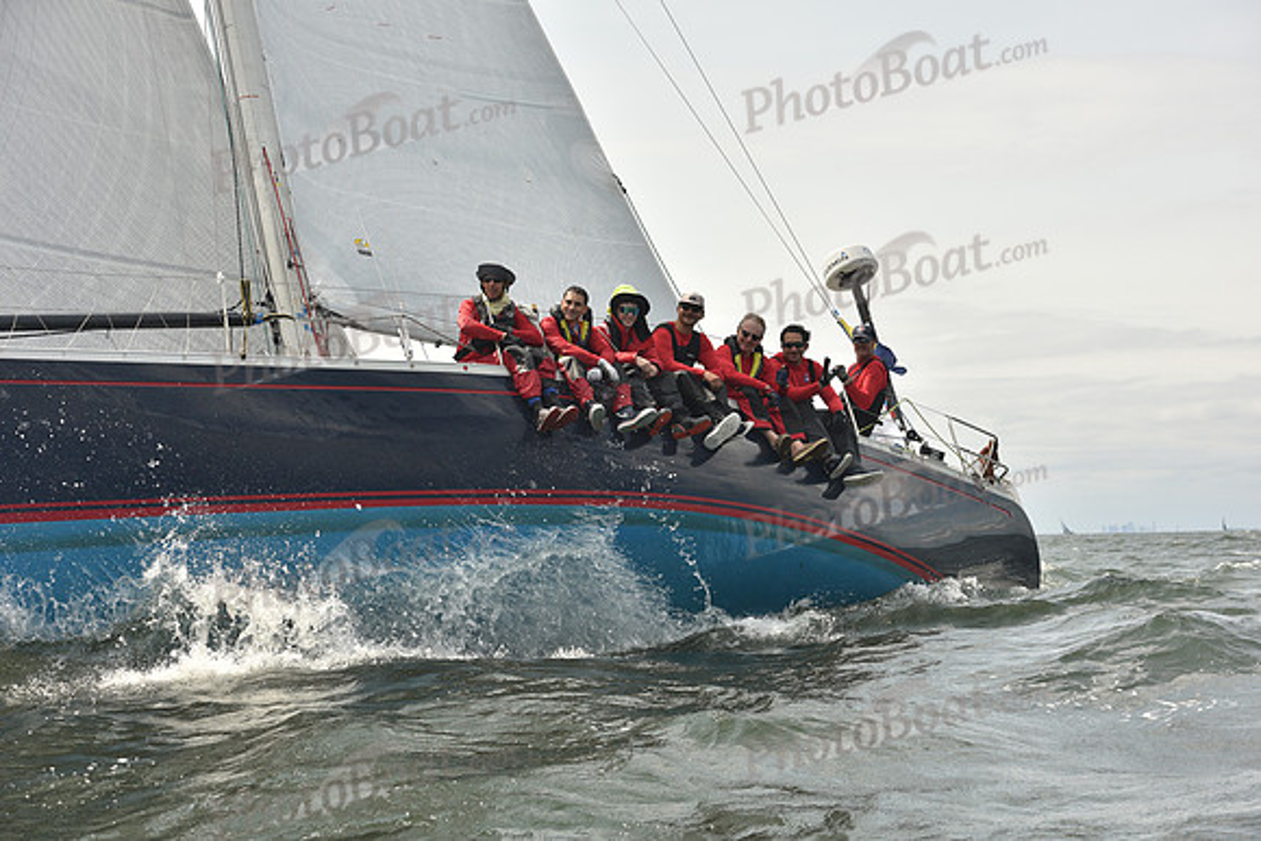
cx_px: 630
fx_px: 2452
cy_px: 420
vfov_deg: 19.5
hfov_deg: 28.8
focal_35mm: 70
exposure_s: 1/800
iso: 250
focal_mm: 70
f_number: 8
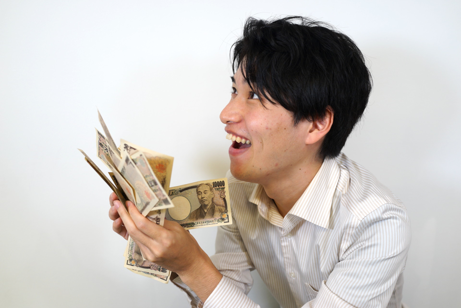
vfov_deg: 37.9
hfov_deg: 54.4
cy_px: 154
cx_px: 230
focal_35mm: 35
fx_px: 448
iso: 320
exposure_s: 1/160
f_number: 4
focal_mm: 35
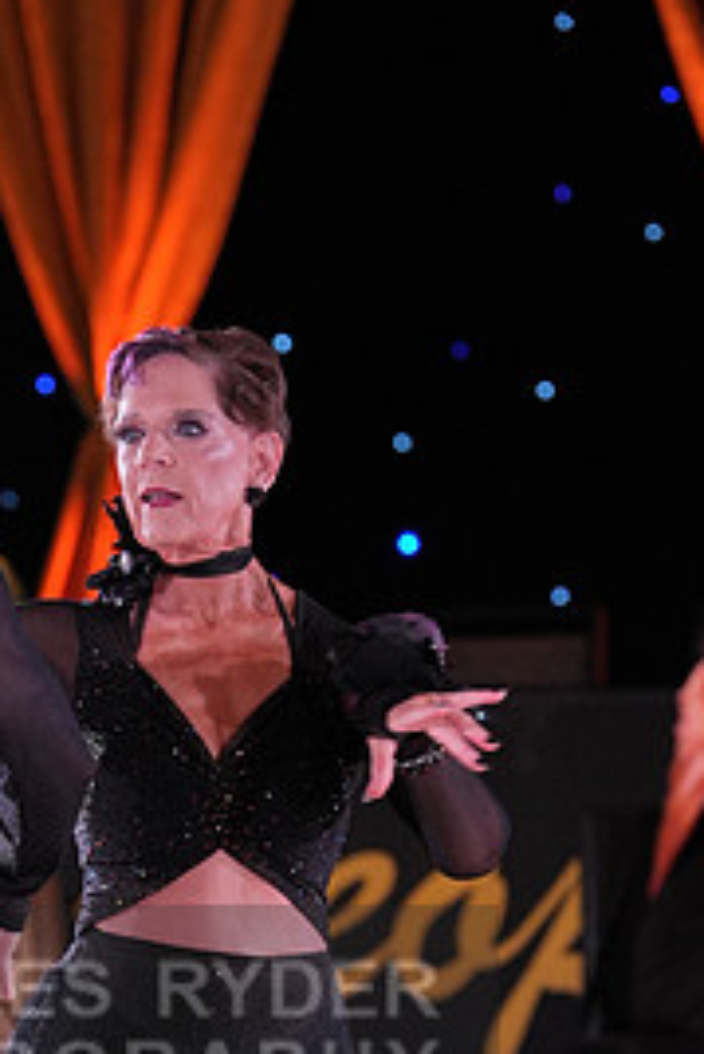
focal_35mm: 286
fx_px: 8378
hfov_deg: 4.8
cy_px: 1038
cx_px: -41
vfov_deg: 7.2
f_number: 4
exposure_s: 1/400
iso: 1600
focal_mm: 132
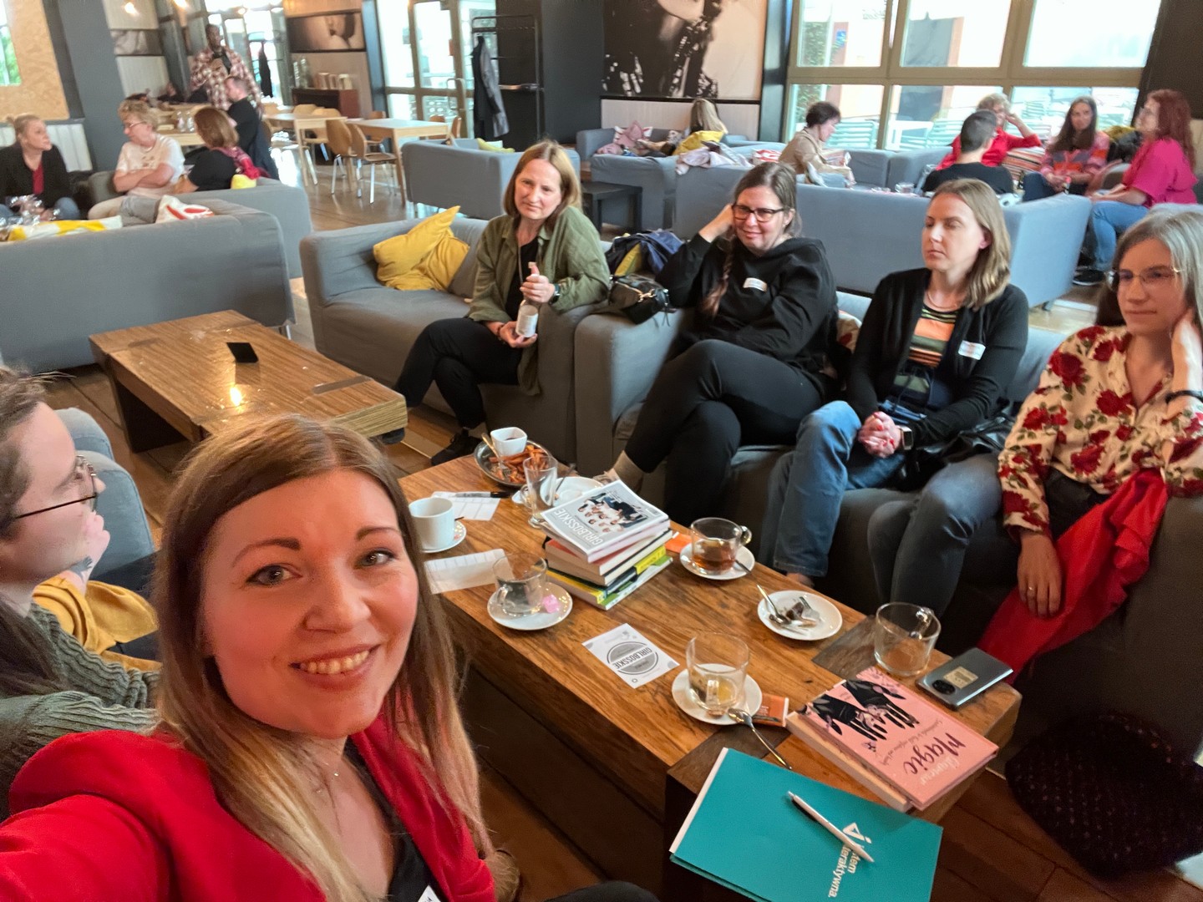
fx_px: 799
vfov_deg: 58.9
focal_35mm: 23
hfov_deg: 73.9
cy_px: 451
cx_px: 602
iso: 640
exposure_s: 1/25
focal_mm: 2.71
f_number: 2.2
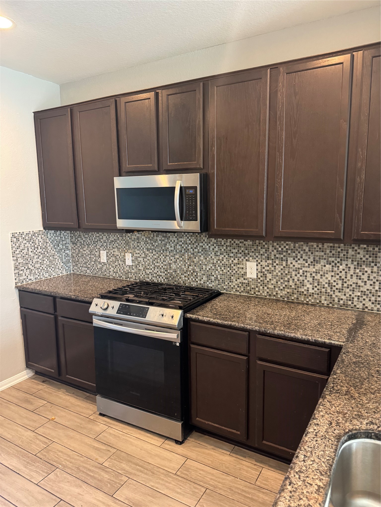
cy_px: 254
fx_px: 352
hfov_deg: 56.8
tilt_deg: -9.0
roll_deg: +2.3
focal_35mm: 24
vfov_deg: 71.6
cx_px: 190
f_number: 1.78
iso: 400
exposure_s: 1/60
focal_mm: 6.76
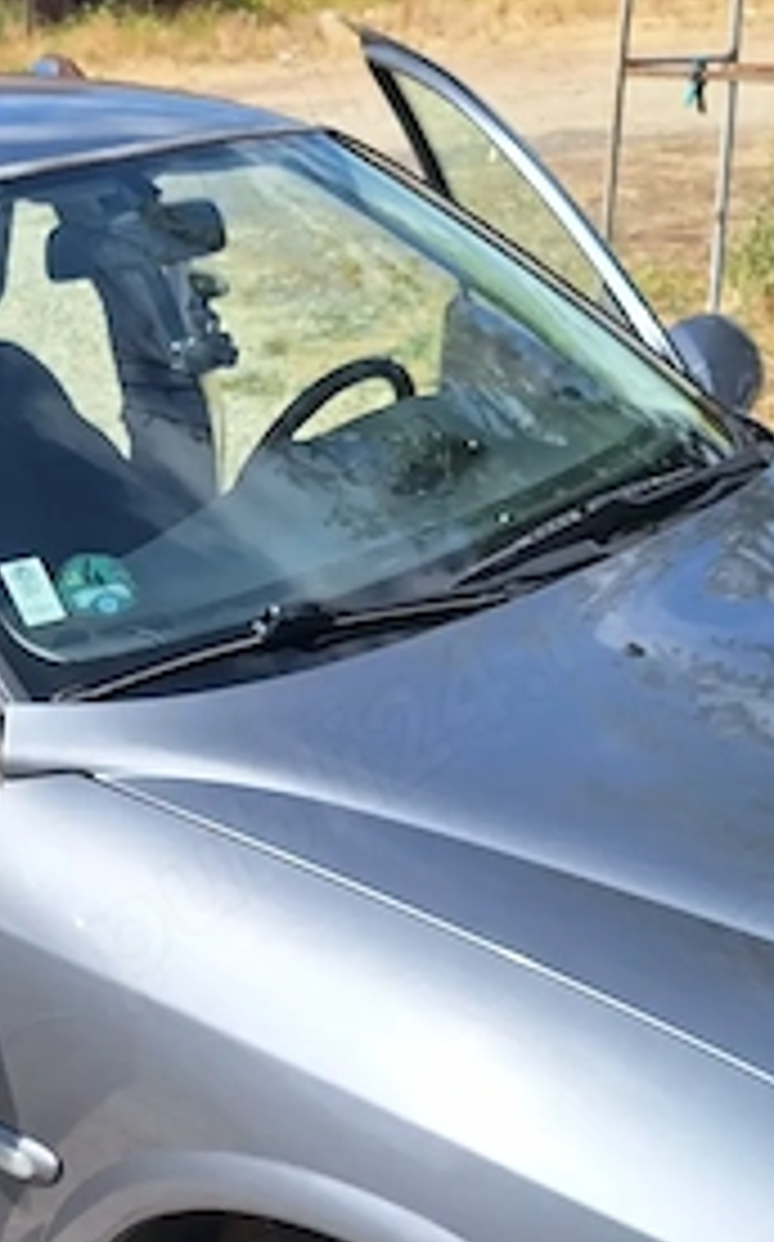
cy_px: 814
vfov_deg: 37.9
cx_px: 54
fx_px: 1793
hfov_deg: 23.6
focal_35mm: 53
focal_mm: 5.54
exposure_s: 1/2703
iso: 40
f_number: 1.8
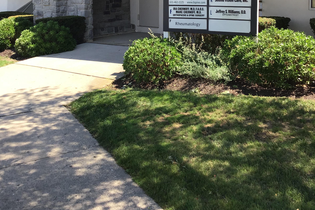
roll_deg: -0.7
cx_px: 156
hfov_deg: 44.5
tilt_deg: -2.1
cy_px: 6
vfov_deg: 28.8
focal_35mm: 44
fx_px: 385
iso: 25
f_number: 2.4
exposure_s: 1/407
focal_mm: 3.3
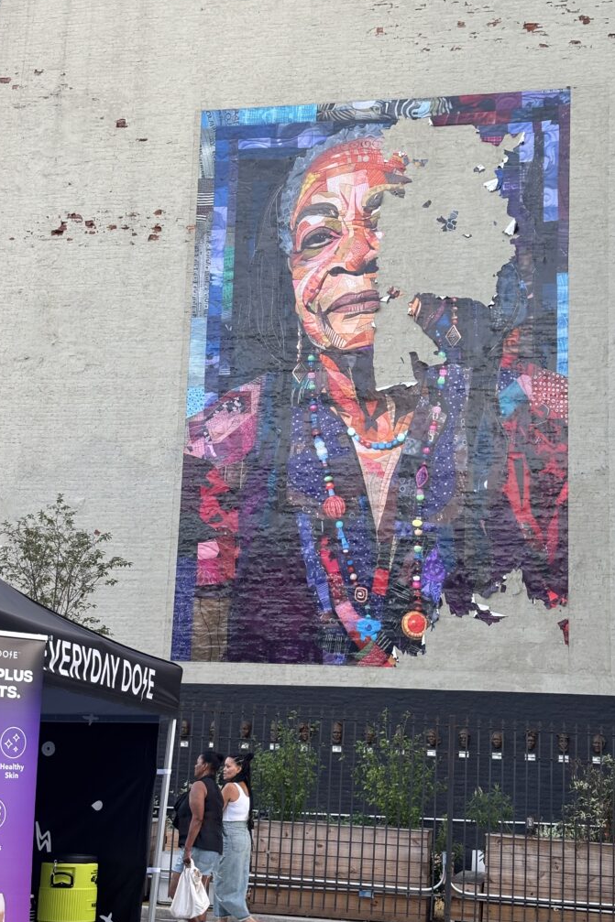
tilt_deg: +12.1
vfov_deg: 36.3
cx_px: 326
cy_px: 455
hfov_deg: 24.6
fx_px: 1410
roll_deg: -2.1
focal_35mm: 55
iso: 50
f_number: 1.6
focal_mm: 5.96
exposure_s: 1/121
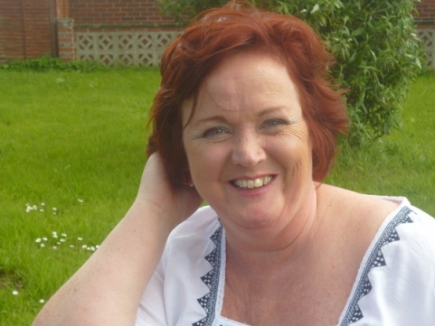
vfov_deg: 21.9
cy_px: 170
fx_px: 842
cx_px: 230
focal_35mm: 67
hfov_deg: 29.0
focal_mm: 11.2
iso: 100
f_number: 4.7
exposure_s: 1/100
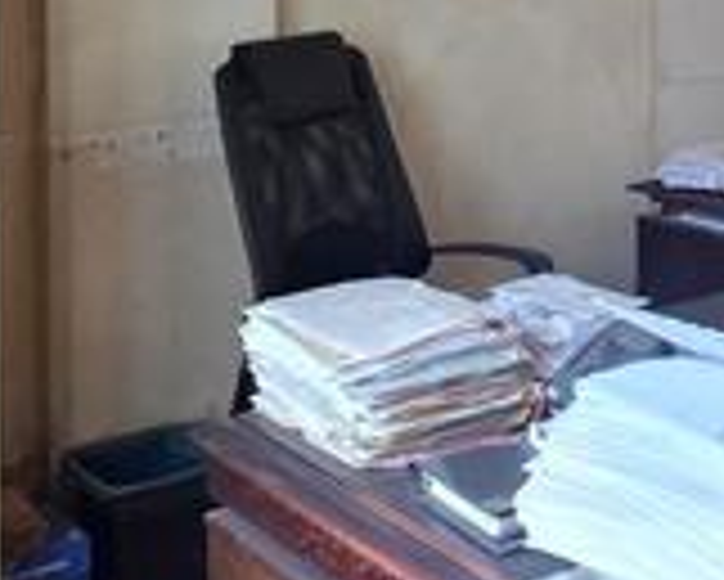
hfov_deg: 28.7
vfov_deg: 23.0
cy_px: -31
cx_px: 661
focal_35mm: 63
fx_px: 1351
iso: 250
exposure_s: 1/370
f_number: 1.9
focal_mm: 2.2
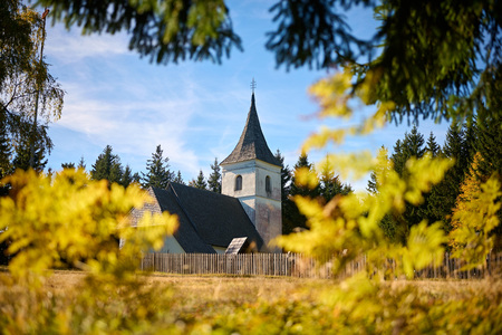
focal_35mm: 50
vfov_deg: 27.0
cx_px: 251
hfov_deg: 39.6
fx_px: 697
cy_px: 168
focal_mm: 50
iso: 64
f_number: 2.2
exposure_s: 1/2500
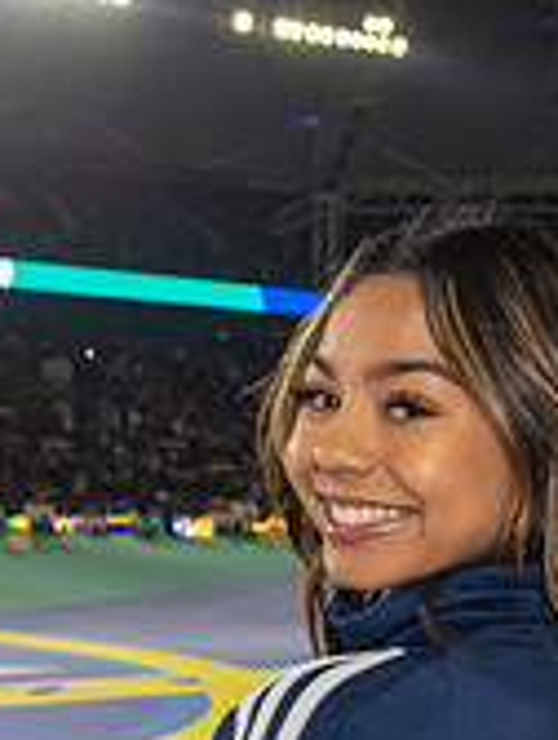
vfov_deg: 21.5
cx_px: 576
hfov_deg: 16.1
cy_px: 561
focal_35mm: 90
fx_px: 1927
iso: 800
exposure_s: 1/320
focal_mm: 27
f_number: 4
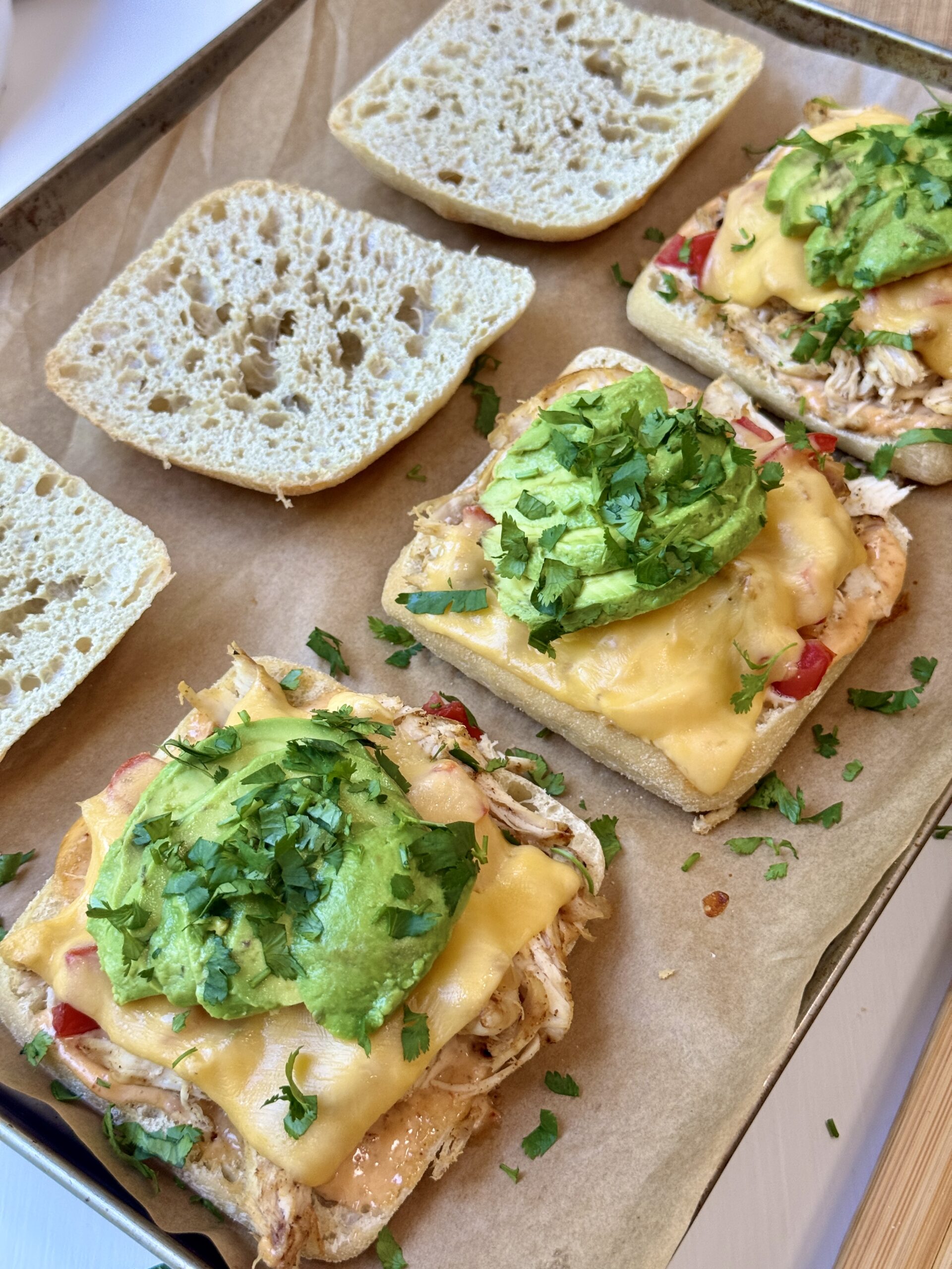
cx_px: 476
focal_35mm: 48
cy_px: 634
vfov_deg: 39.7
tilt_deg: -52.8
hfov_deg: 30.3
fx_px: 1760
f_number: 1.78
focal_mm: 6.76
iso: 80
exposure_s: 1/121
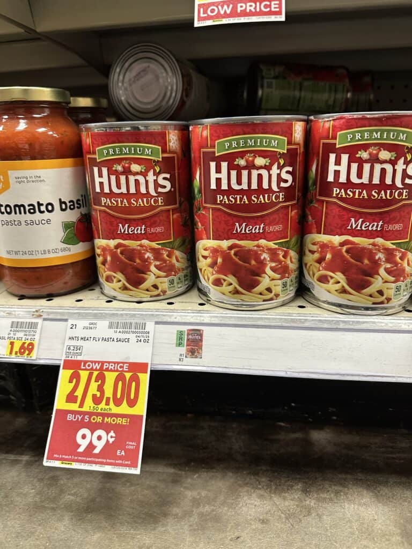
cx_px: 206
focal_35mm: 24
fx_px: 381
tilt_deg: -19.4
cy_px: 274
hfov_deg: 56.8
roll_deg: +1.5
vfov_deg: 71.6
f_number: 1.78
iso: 250
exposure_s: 1/60
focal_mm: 6.86
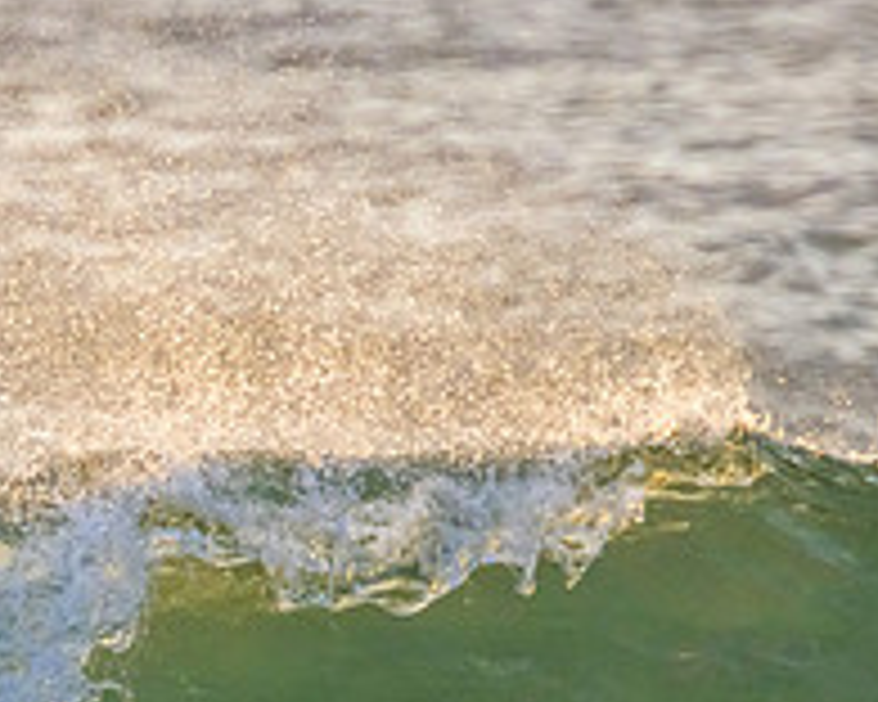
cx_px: -176
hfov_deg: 0.9
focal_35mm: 2239
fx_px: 58181
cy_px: 781
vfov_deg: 0.7
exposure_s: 1/1250
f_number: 11
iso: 3600
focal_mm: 800
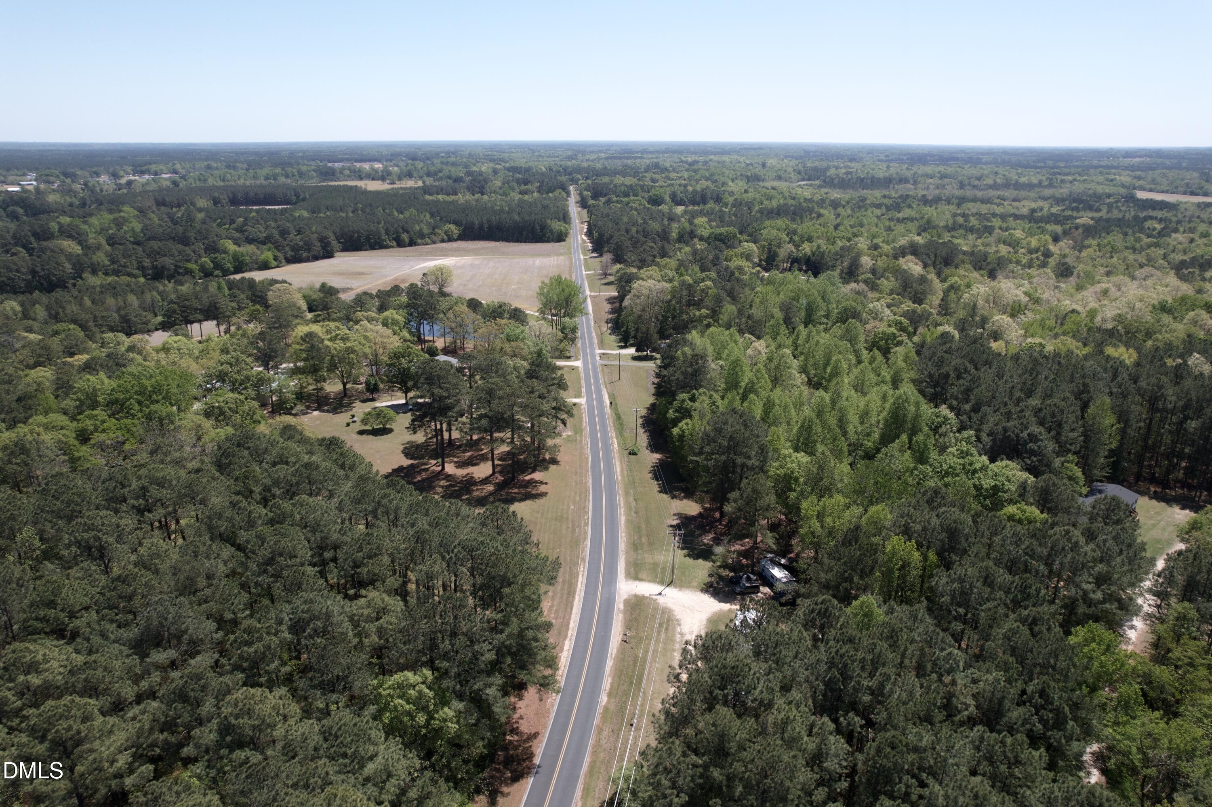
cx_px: 606
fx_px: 740
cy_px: 404
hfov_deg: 78.6
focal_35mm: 22
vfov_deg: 57.2
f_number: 2.8
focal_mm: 8.38
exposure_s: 1/1600
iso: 140
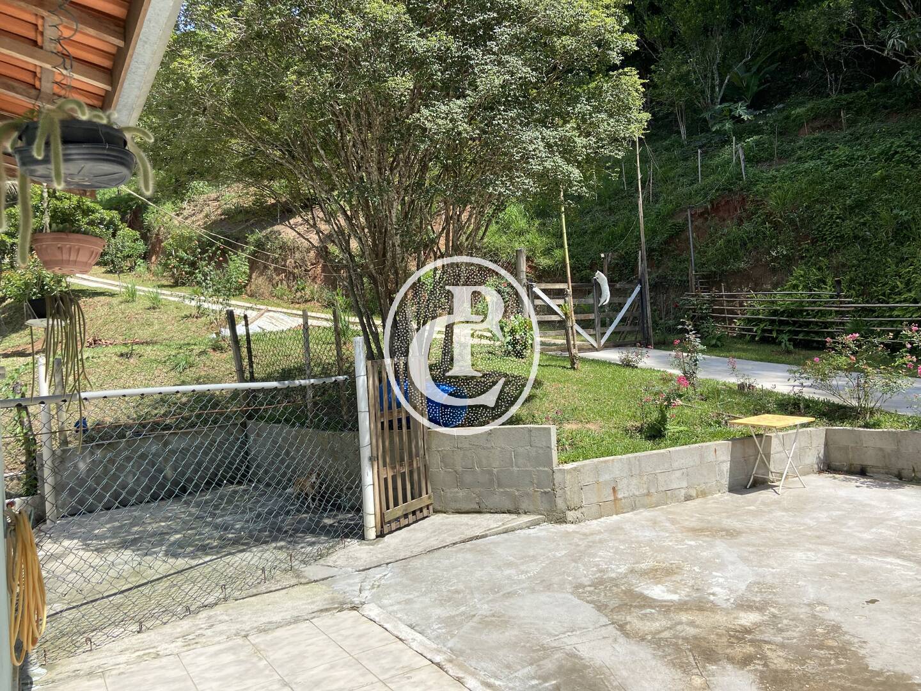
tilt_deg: +1.3
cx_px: 460
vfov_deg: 53.1
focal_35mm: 26
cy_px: 346
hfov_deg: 67.3
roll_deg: +4.6
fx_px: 692
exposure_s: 1/1838
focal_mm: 4.25
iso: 32
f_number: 1.8
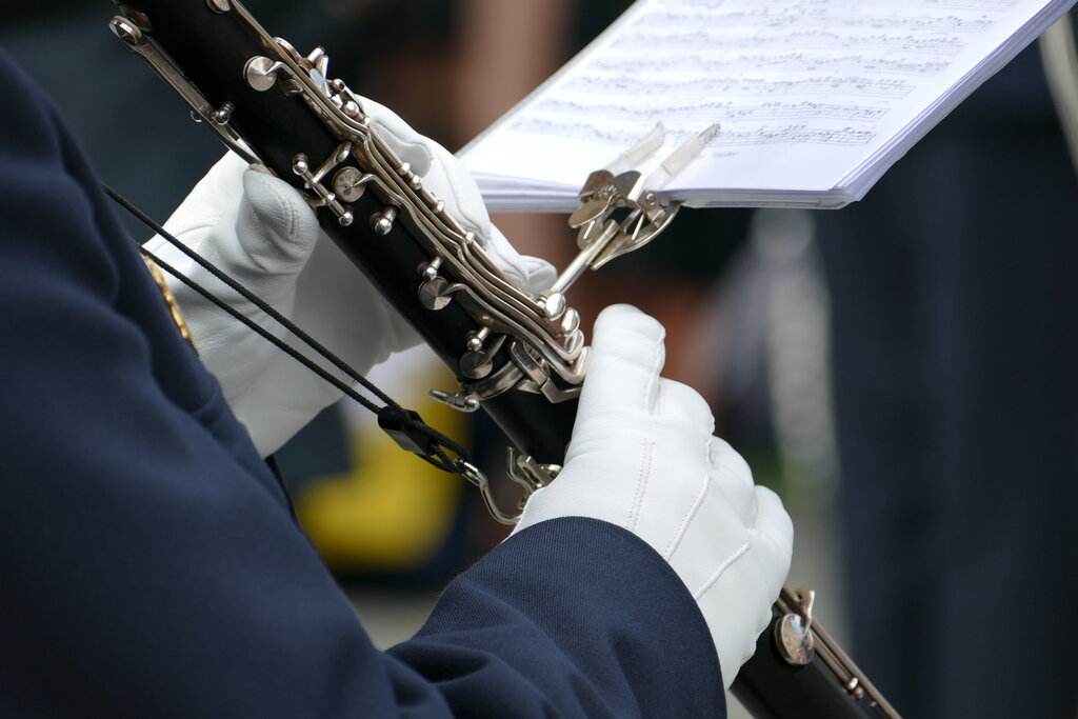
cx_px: 539
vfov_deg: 4.0
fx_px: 10212
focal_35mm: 341
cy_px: 360
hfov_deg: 6.0
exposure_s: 1/640
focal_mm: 124.37
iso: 125
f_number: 4
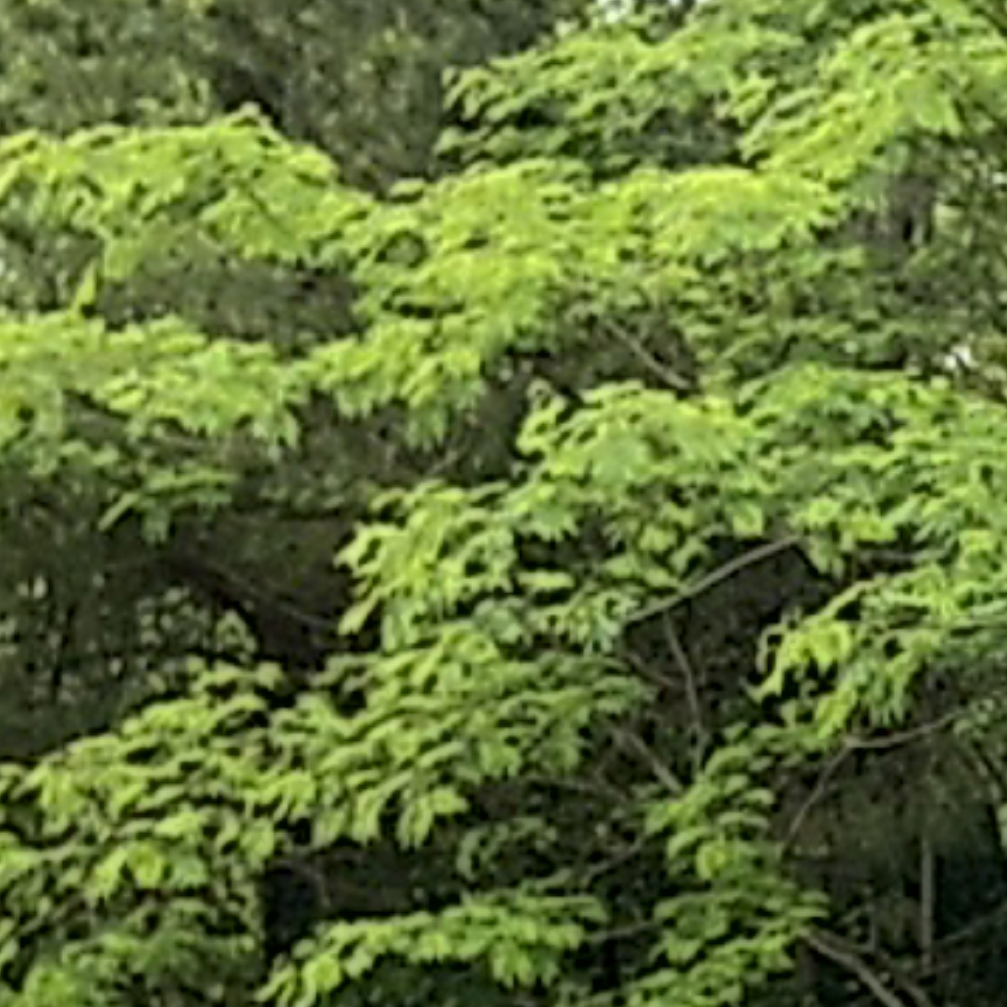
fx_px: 3785
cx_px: 2096
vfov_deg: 14.3
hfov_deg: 12.9
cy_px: 1441
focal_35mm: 115
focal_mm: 3
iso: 25
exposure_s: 1/509
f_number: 1.8
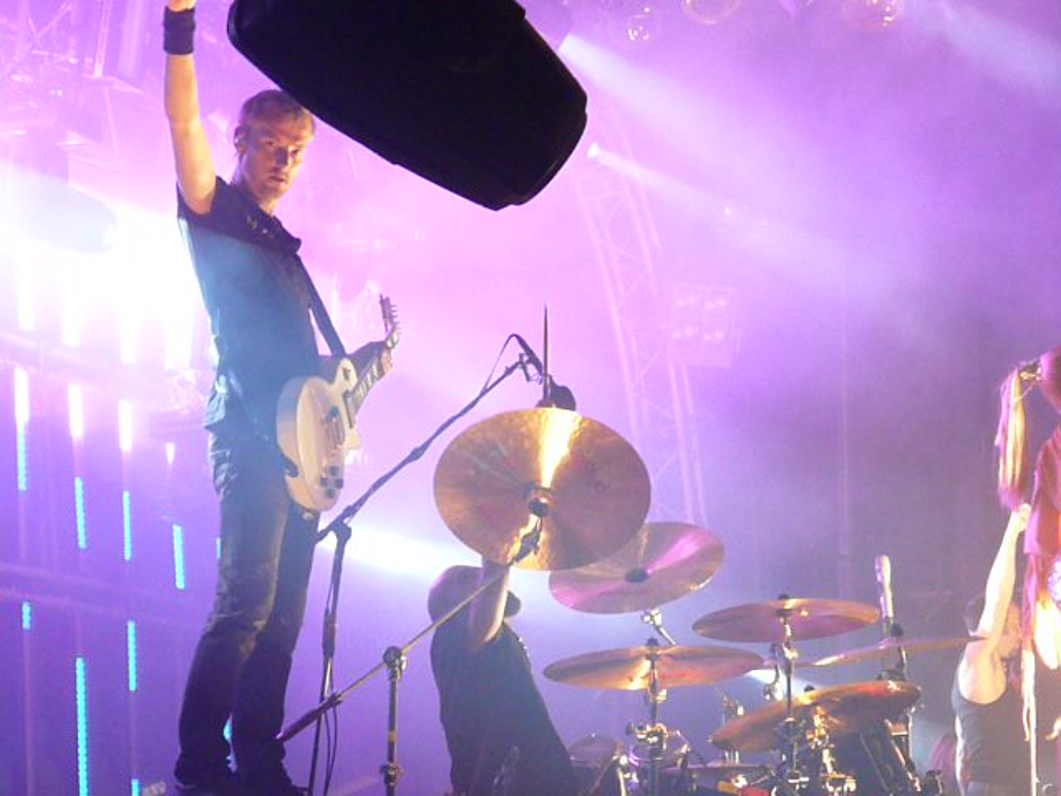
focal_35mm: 112
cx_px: 530
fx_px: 3433
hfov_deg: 17.6
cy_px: 398
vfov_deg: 13.2
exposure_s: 1/30
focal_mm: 18.6
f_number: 3.2
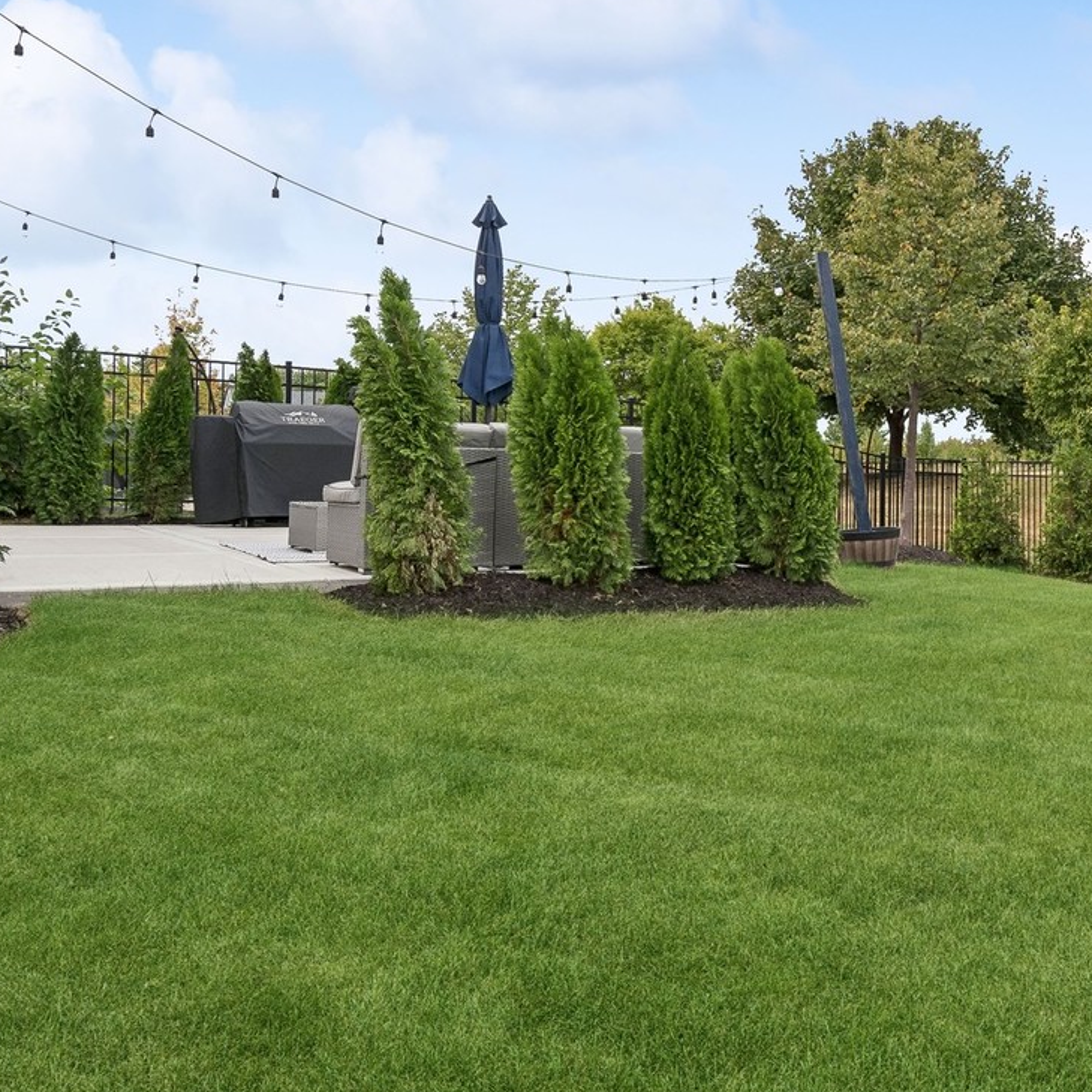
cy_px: 406
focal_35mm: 34
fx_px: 1213
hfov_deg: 45.4
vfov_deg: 48.0
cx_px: 909
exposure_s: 1/640
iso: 250
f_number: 8
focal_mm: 12
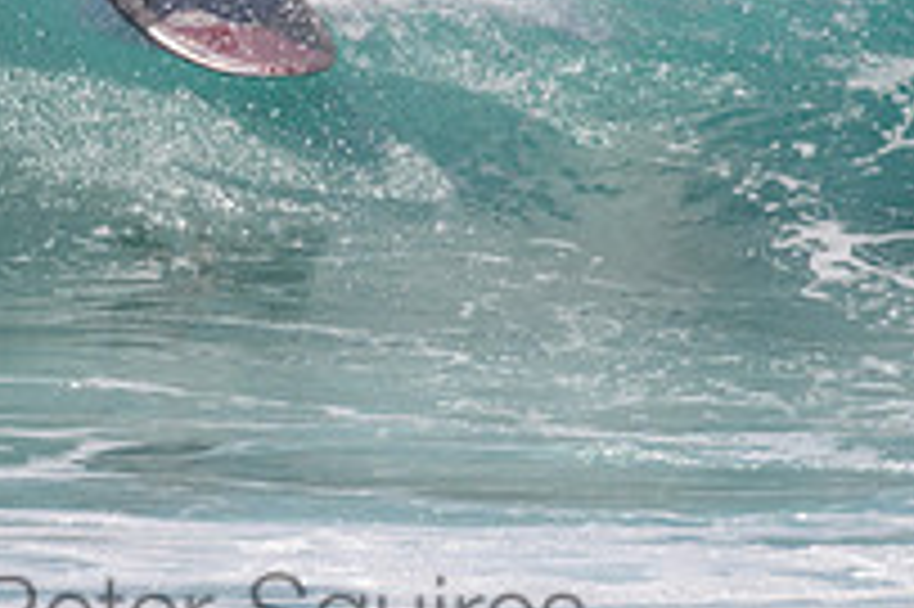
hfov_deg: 0.9
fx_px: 58016
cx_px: 239
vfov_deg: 0.6
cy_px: -133
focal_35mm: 2287
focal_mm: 800
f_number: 11
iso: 720
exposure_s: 1/2000
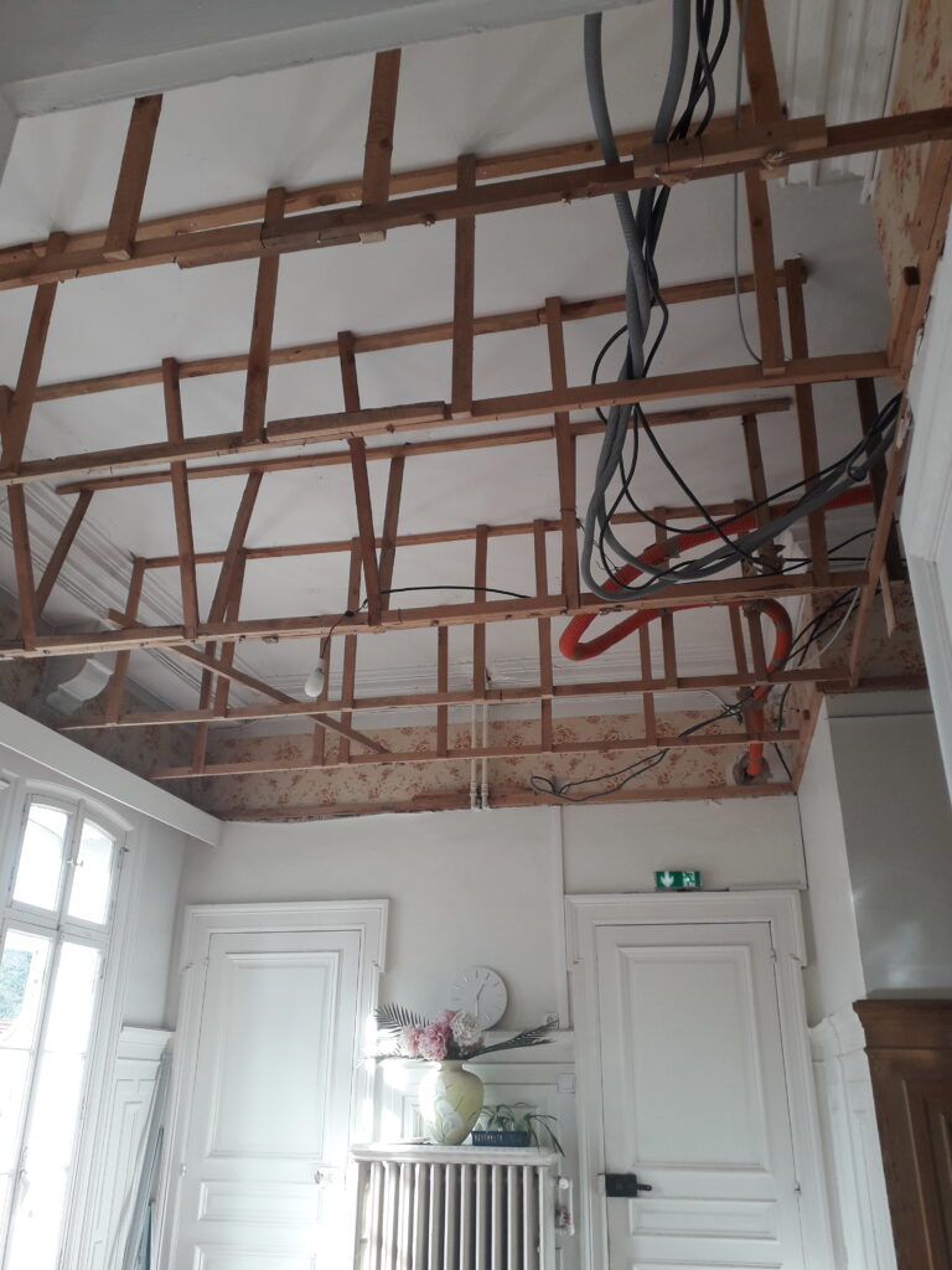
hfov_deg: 51.4
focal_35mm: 27
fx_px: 990
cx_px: 476
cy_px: 635
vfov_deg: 65.3
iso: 50
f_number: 1.9
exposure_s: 1/100
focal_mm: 3.6
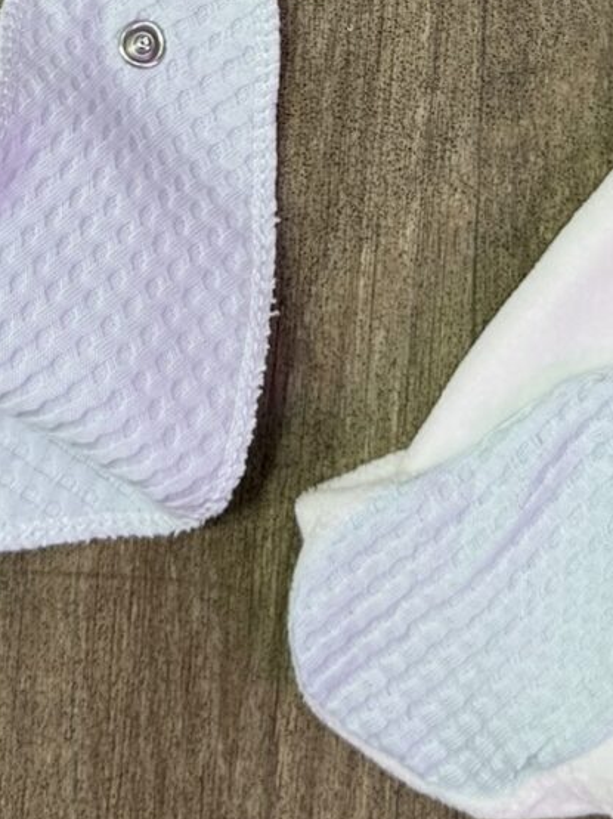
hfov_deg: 13.3
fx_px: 2623
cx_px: 424
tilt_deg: -84.8
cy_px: -444
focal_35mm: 111
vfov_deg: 16.1
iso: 64
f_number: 1.78
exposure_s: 1/100
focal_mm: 6.76
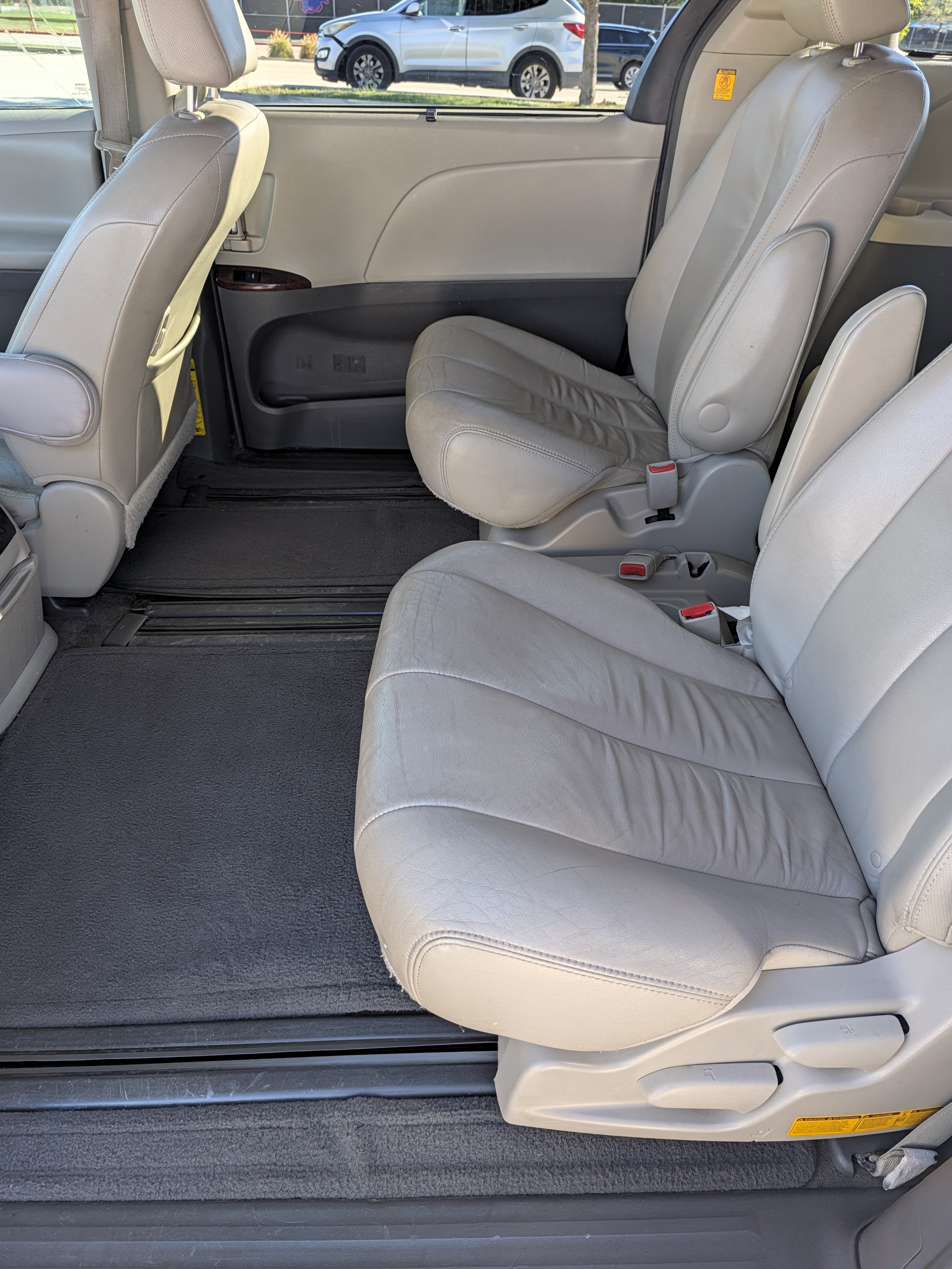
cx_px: 476
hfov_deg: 58.9
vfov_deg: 73.9
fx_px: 843
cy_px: 634
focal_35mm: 23
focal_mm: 5.28
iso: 28
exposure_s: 1/82.6
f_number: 1.7
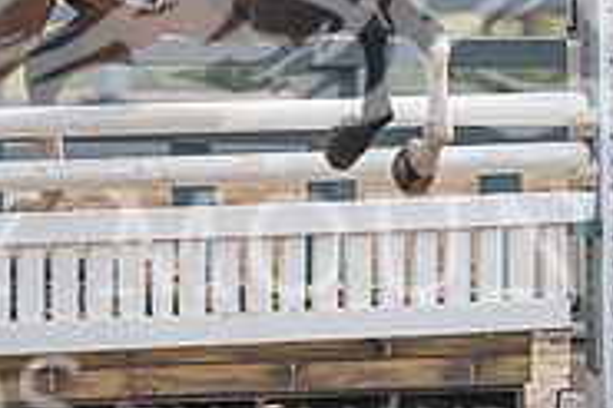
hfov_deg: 1.8
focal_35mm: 1124
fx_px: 19122
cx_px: 265
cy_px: -55
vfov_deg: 1.2
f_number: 5.6
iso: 500
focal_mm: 358
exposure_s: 1/1000
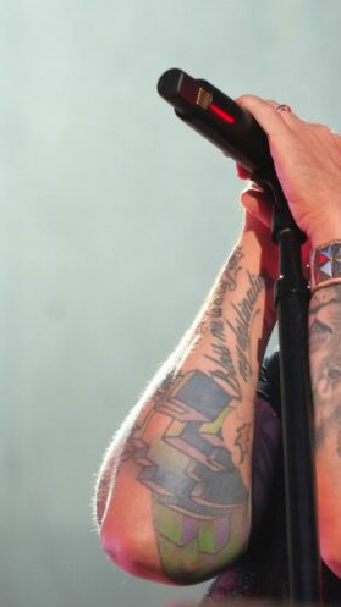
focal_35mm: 306
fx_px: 4926
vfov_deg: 7.1
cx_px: 369
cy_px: 310
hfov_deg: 4.0
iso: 4000
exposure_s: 1/200
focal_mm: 126
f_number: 5.6
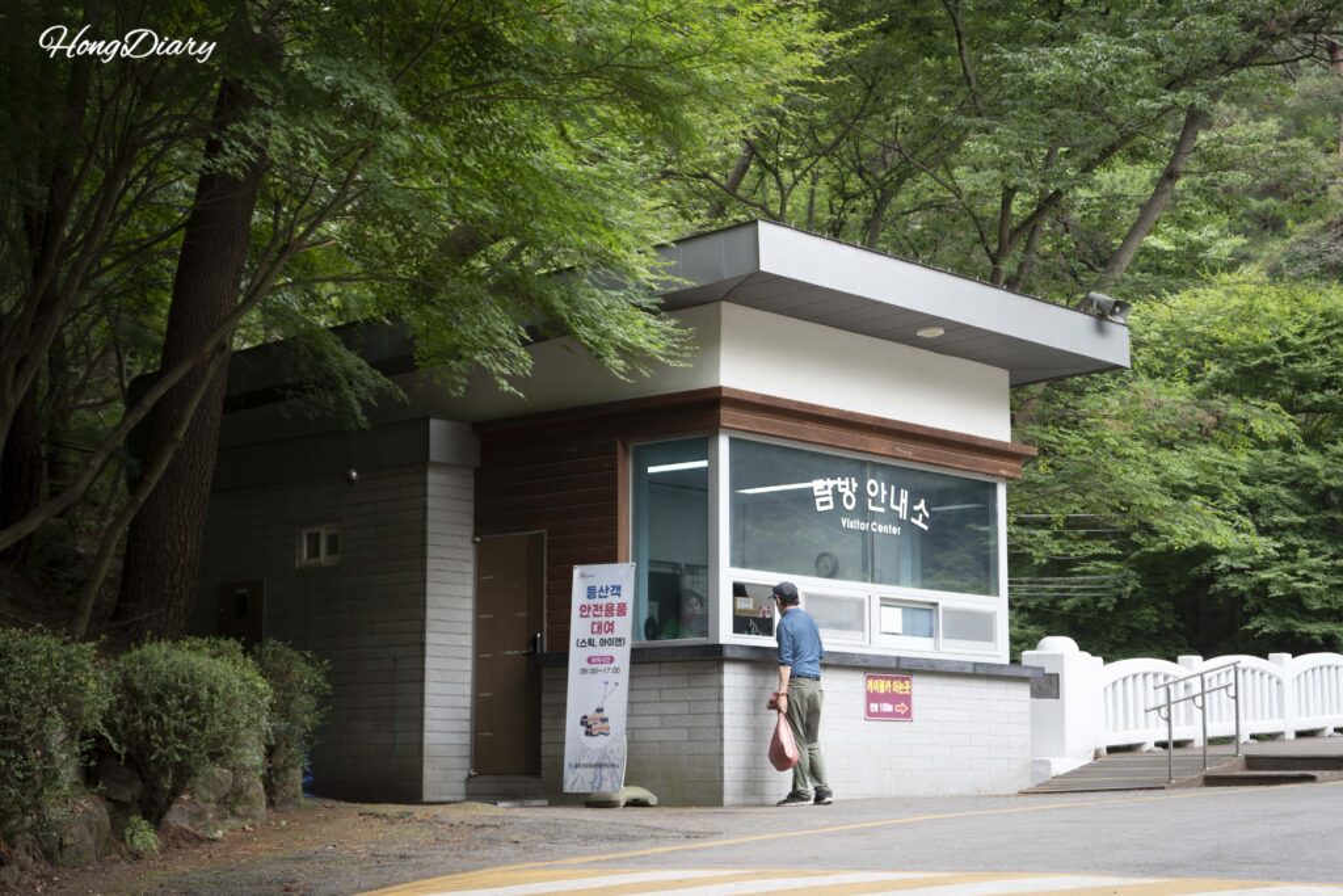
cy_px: 448
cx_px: 672
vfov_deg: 22.6
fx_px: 2238
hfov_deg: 33.4
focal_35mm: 60
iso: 800
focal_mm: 60
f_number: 5.6
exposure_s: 1/160
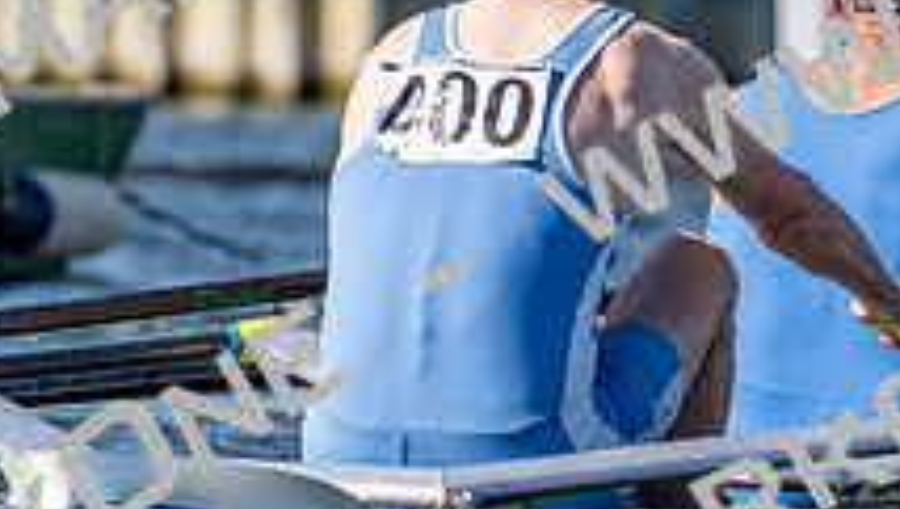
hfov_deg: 2.5
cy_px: 254
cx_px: 1056
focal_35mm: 851
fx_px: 20334
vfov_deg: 1.4
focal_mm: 300
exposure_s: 1/1600
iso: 250
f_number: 5.6
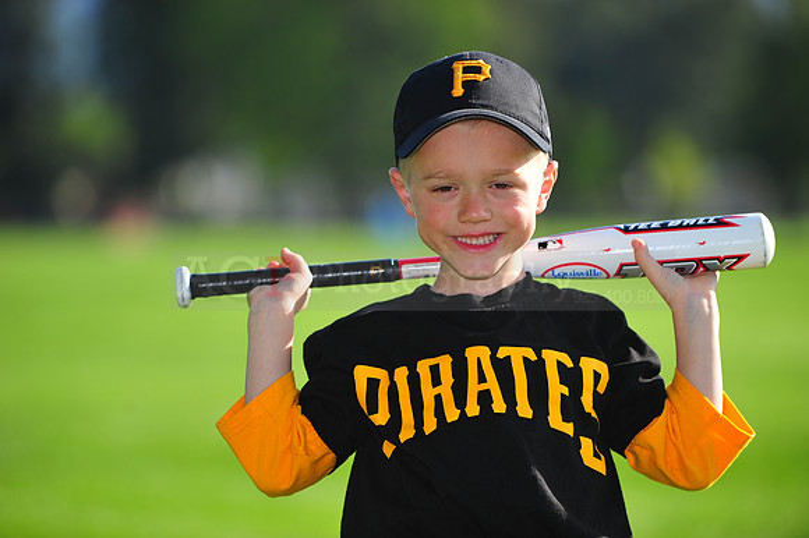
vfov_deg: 6.9
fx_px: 4492
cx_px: 404
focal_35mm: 200
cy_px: 269
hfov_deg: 10.3
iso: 200
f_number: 4
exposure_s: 1/1000
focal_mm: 200
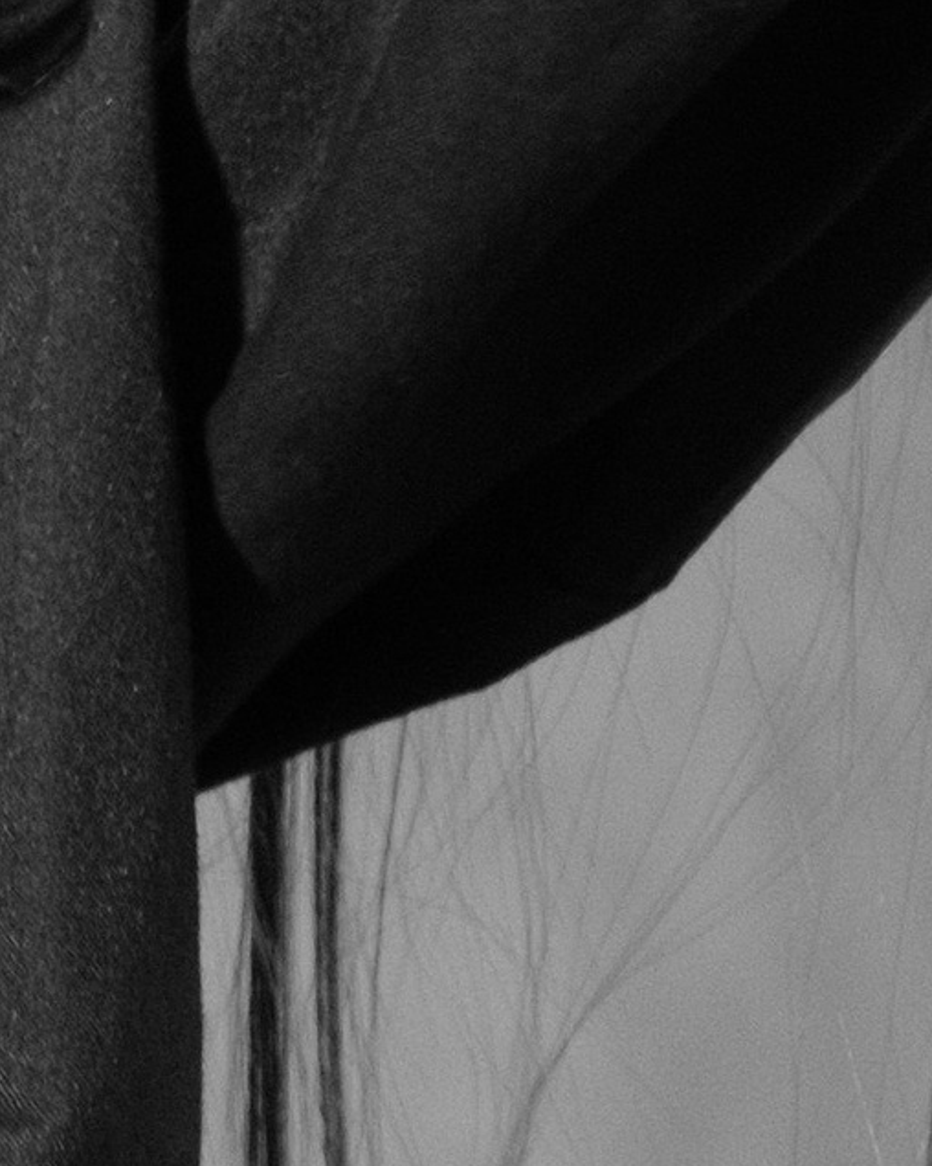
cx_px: -1235
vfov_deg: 4.1
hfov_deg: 3.3
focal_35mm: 471
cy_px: -83
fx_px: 16240
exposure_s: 1/125
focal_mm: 55
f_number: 4.5
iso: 1600
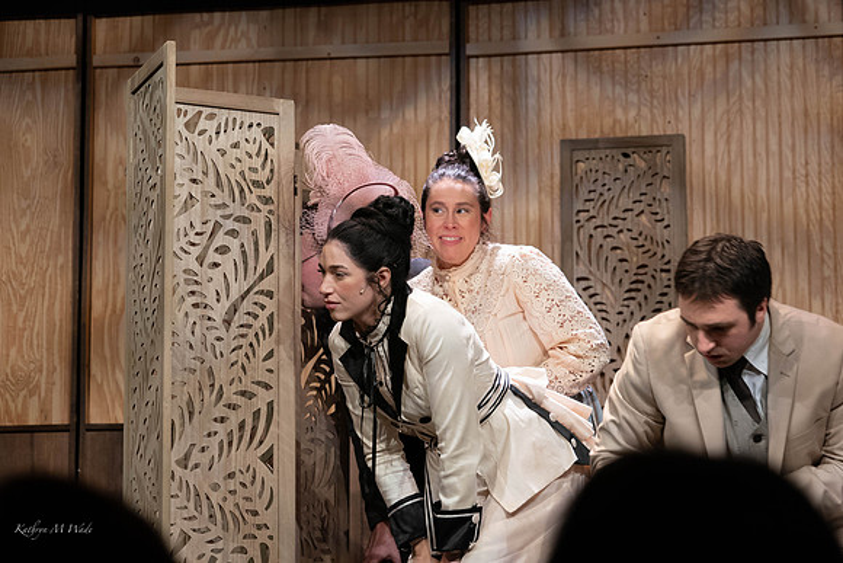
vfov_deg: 13.0
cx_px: 422
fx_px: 2459
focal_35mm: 105
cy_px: 282
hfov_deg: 19.5
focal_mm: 105
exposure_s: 1/160
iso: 2500
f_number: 6.3
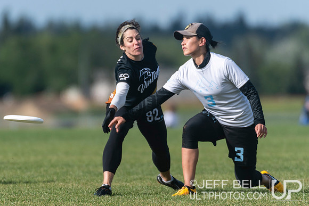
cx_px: 126
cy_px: 86
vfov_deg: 1.7
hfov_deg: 2.6
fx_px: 6911
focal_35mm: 805
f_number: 4
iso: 100
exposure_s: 1/1250
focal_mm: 400
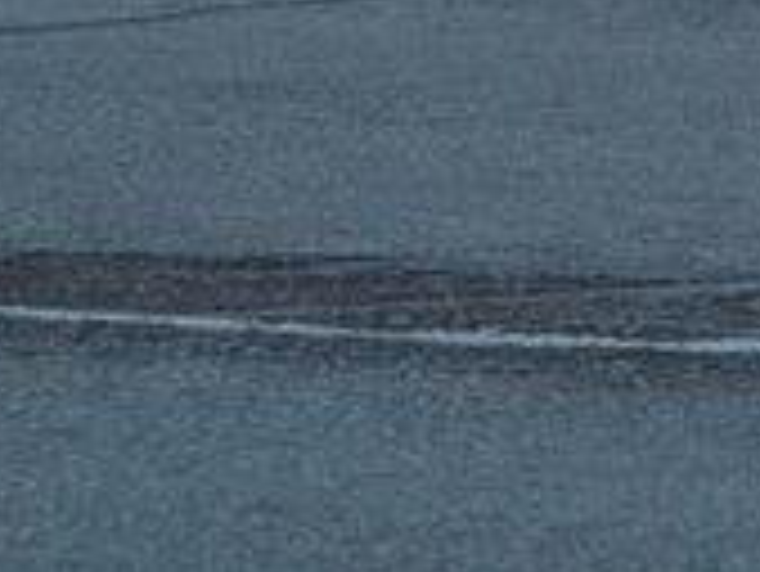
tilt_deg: -1.4
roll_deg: -0.1
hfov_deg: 4.2
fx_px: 10392
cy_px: -545
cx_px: 780
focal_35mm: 473
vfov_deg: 3.1
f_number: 2.8
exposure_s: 1/1395
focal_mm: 15.66
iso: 50
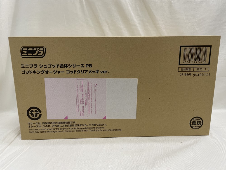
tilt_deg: -12.7
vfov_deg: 53.1
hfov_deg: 67.3
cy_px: 85
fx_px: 170
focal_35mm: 26
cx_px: 113
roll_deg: +0.3
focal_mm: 4.2
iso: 80
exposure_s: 1/50
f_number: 1.6
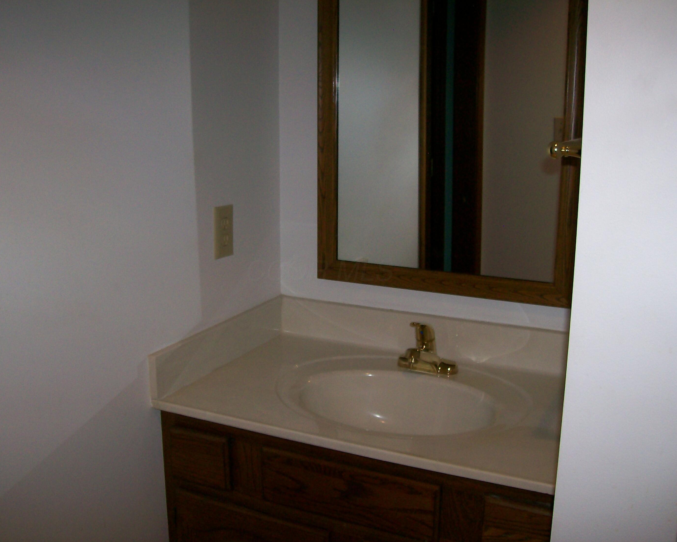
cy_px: 271
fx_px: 761
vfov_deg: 39.2
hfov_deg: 47.9
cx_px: 321
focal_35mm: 38
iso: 80
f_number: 2.7
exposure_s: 1/64
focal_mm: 6
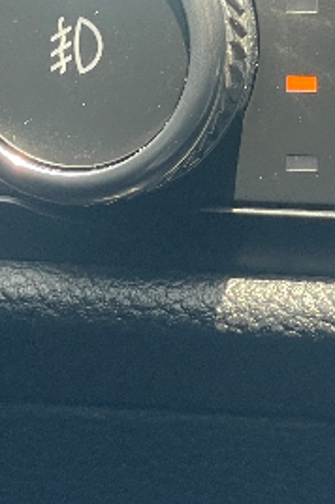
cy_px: -4
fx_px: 2897
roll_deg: +1.6
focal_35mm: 207
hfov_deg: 6.6
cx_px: 320
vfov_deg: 9.9
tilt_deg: -3.6
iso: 64
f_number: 2
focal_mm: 6
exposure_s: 1/99
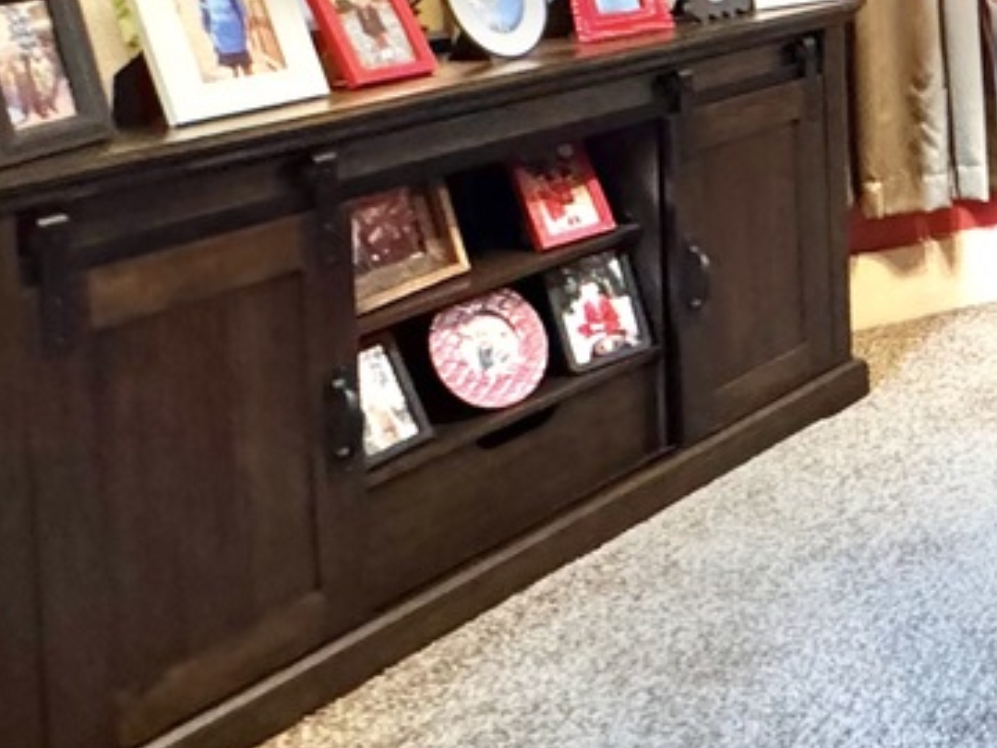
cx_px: 1570
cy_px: -136
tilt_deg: -3.2
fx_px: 1613
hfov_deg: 24.7
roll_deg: +1.0
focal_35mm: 56
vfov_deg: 23.9
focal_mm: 2.22
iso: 1250
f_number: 2.2
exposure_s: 1/60
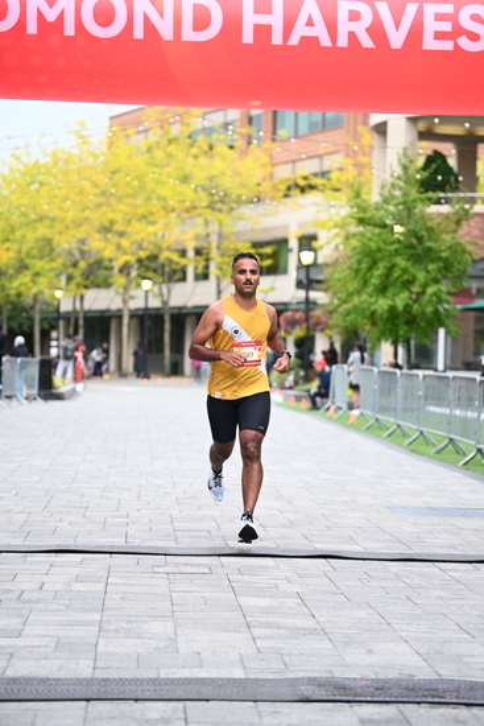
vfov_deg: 23.6
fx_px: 1733
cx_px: 242
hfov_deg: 15.9
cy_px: 363
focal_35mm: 86
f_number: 2.8
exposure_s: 1/1250
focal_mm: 86
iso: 1250
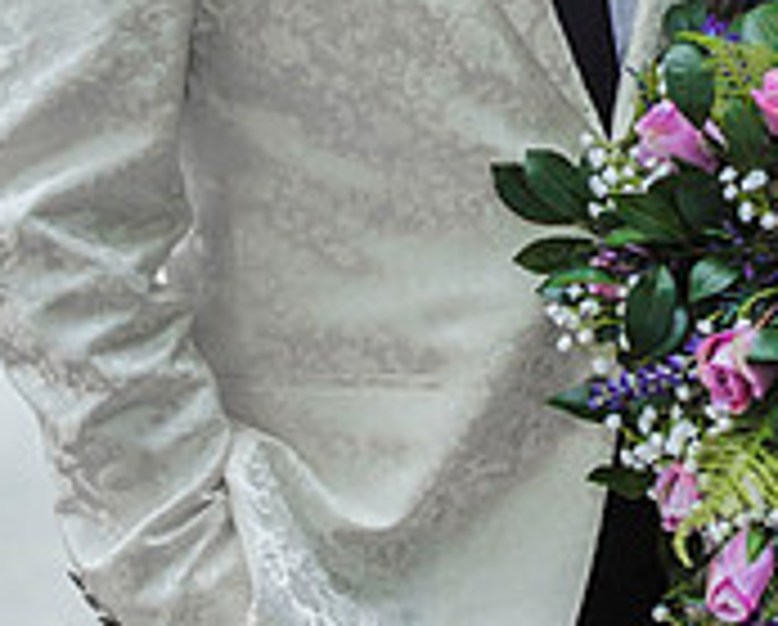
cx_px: 711
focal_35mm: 220
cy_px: -232
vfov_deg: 7.0
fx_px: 5074
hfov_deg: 8.7
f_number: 5
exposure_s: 1/200
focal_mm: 70
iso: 160
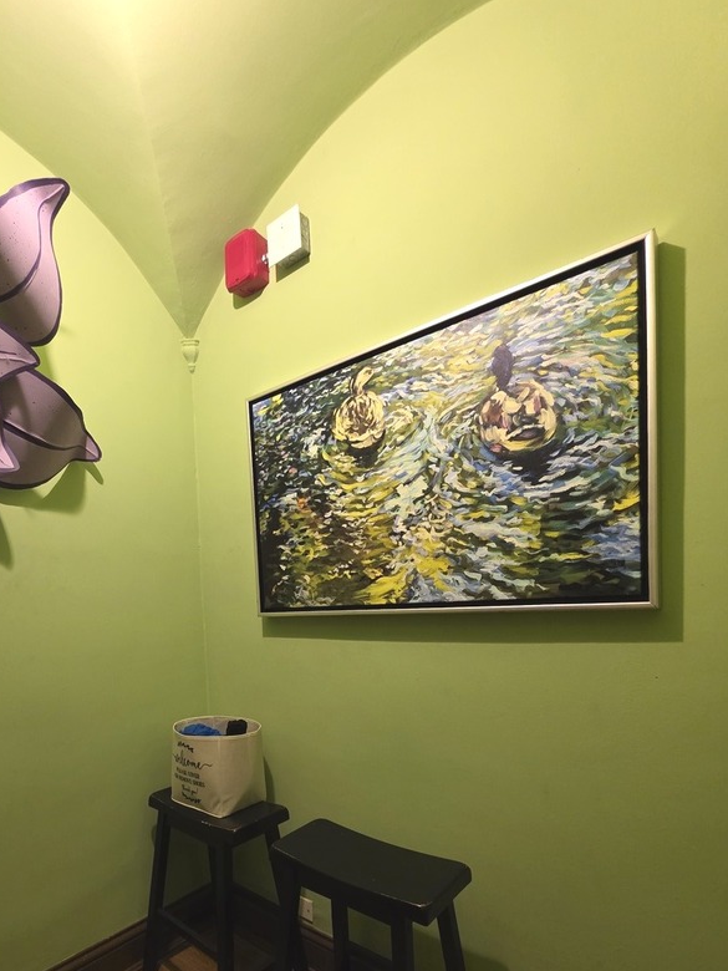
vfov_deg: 85.4
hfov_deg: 69.7
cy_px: 627
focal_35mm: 18
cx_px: 248
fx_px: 505
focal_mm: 2.2
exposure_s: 1/60
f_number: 1.9
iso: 400
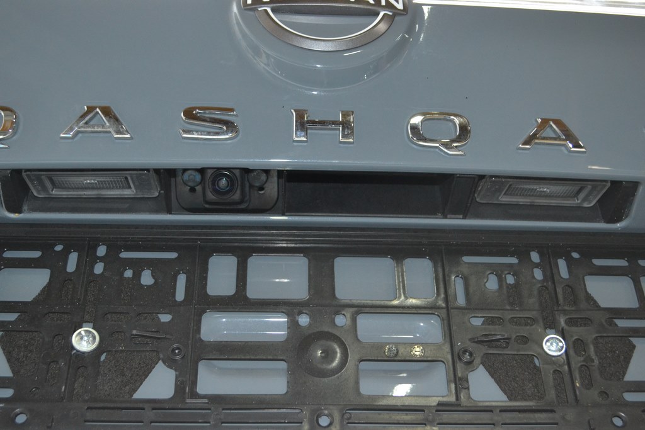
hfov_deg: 41.1
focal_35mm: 48
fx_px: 860
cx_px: 322
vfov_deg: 28.1
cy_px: 215
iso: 1250
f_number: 4.8
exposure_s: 1/60
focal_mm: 32
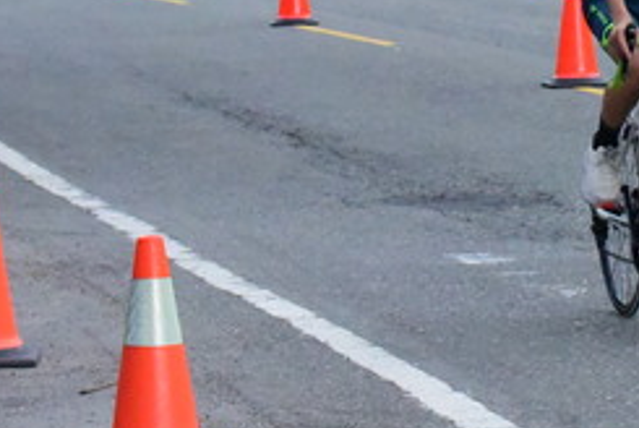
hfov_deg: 7.5
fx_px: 4869
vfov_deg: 5.0
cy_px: -108
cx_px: 629
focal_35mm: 274
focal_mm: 86
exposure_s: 1/3200
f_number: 14
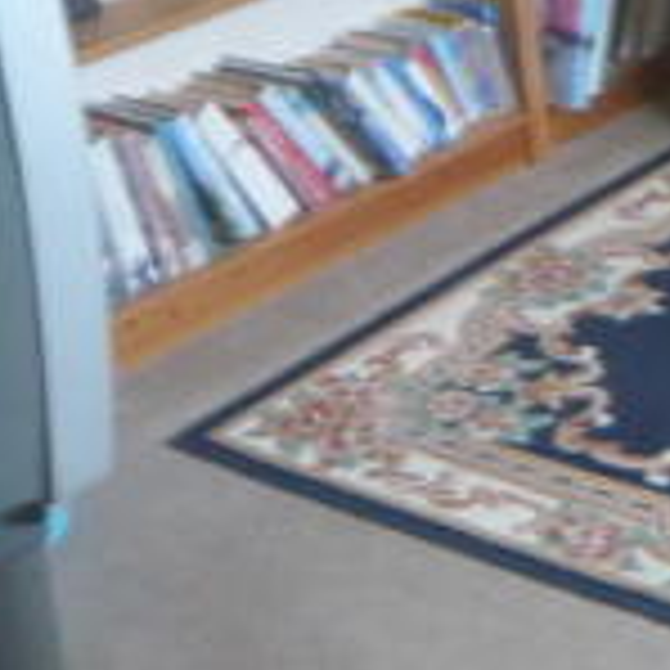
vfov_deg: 17.0
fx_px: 2124
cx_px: 1018
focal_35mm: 97
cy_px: -173
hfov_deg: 16.3
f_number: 2.8
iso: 200
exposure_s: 1/10
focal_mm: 4.6
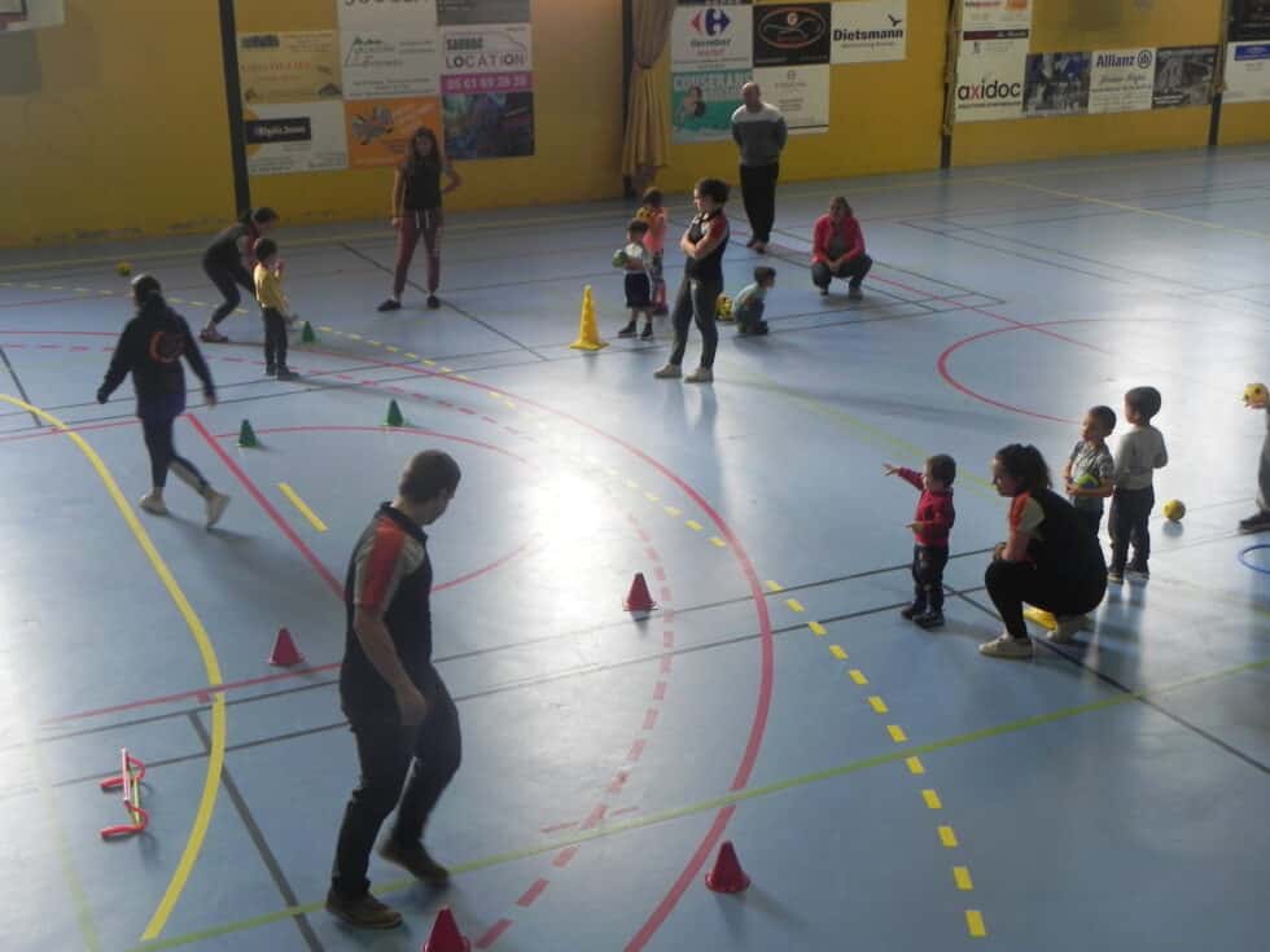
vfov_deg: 31.5
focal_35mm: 46
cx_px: 635
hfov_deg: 41.2
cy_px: 476
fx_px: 1688
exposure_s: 1/49.3
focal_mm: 8.2
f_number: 3.2
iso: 160
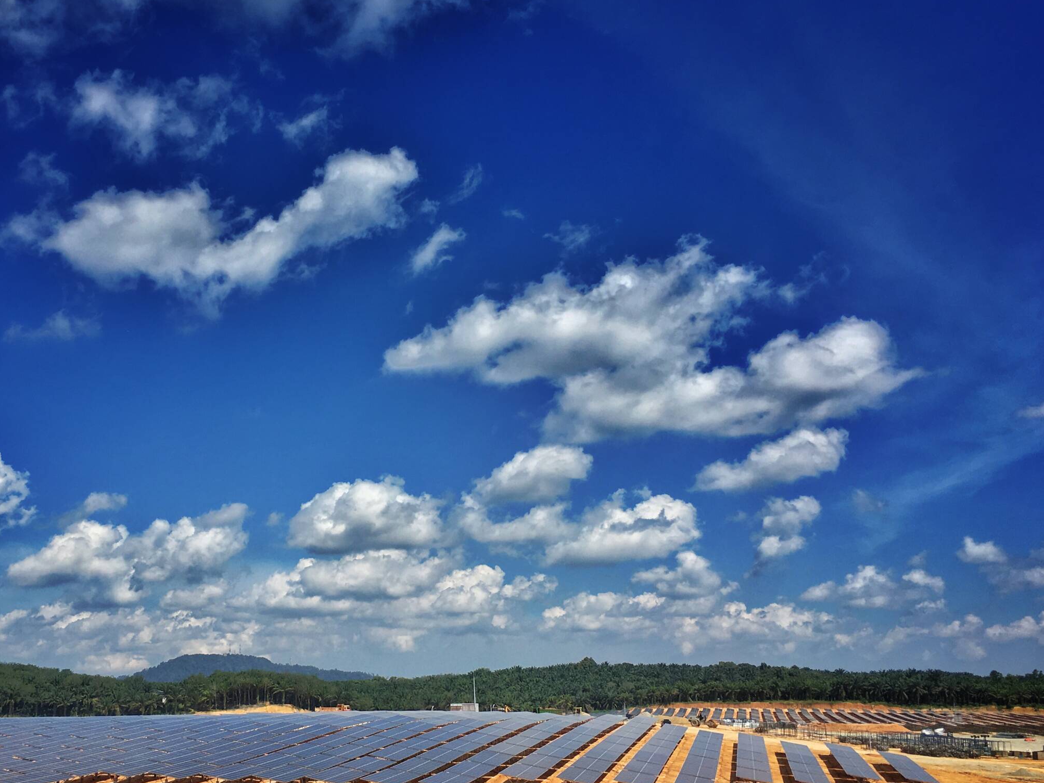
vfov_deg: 38.6
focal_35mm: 37
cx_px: 399
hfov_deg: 49.7
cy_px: 453
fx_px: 1116
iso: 25
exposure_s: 1/2959
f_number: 2.2
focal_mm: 4.15
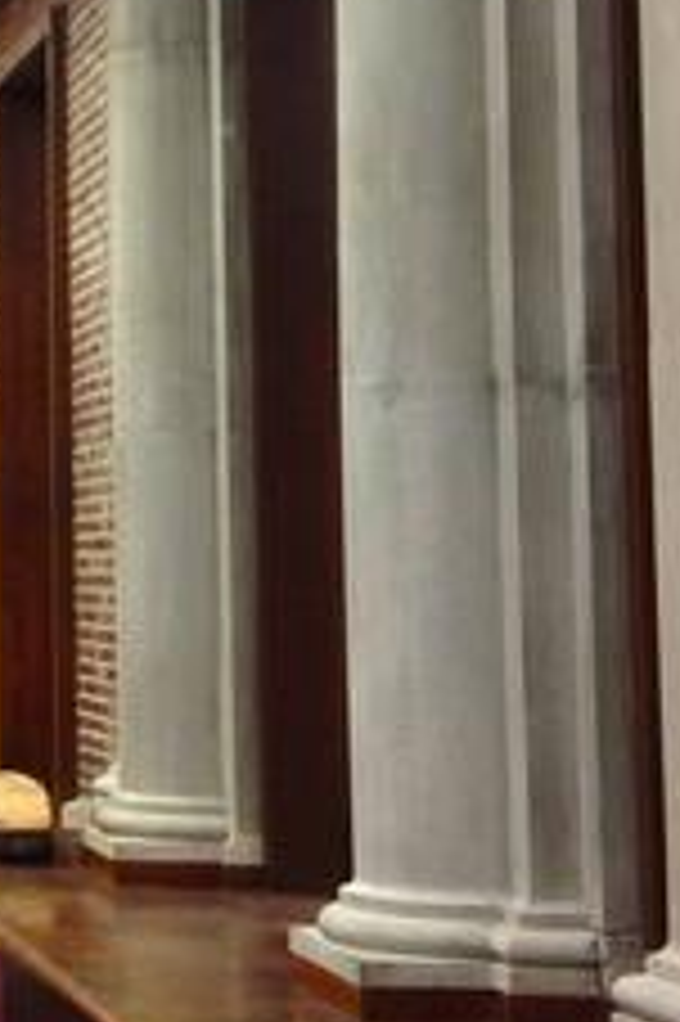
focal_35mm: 109
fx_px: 3093
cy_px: 284
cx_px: -540
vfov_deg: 18.7
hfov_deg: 11.6
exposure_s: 1/20
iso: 100
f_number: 2.4
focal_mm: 4.13
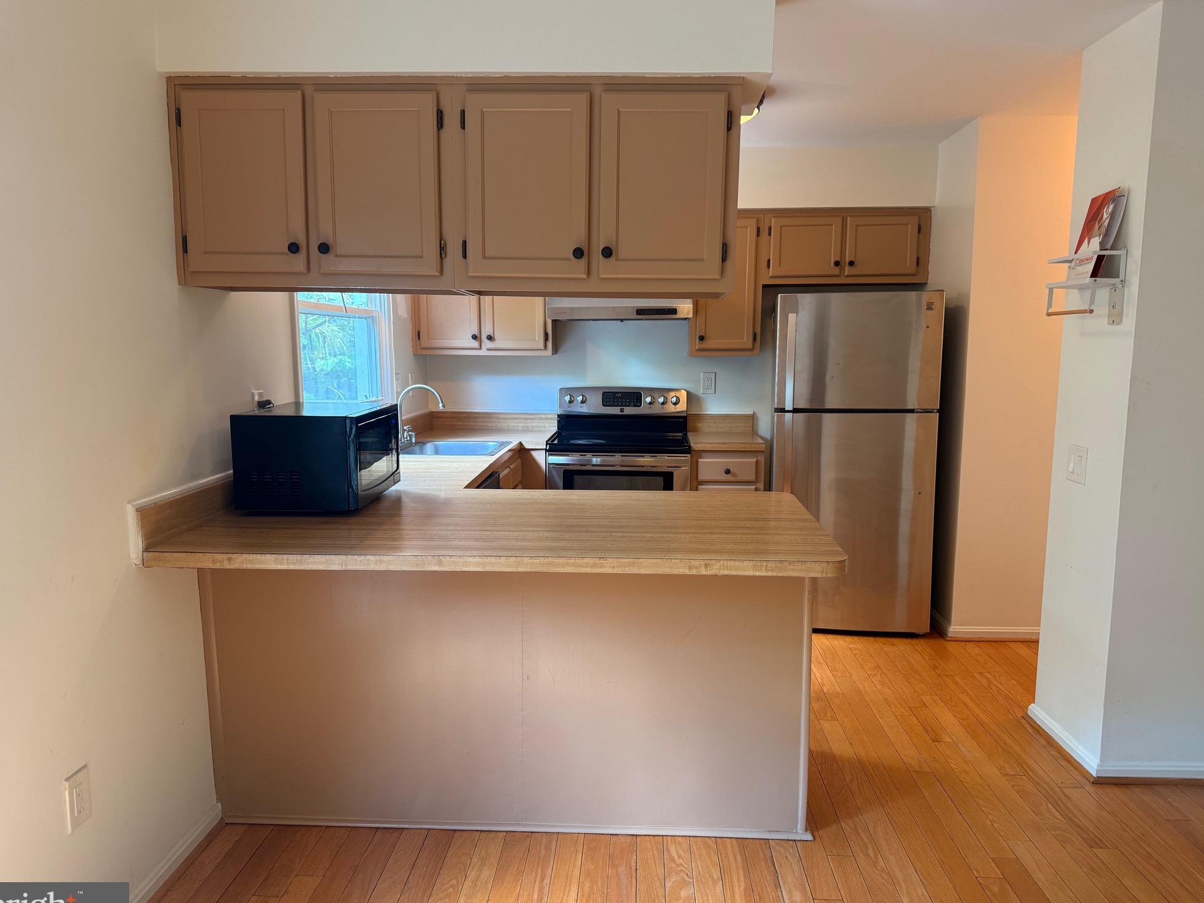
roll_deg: -0.2
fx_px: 870
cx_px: 603
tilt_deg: -7.1
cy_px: 462
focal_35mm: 25
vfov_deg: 54.9
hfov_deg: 69.4
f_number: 1.78
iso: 160
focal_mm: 6.76
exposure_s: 1/60
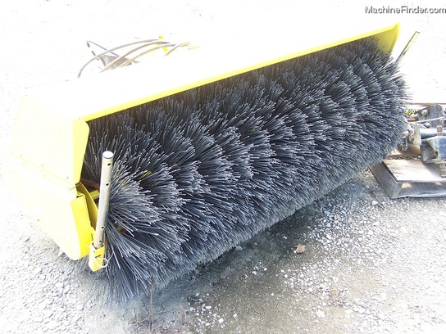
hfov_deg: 49.0
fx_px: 490
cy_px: 167
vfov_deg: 37.7
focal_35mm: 38
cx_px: 223
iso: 64
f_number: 2.8
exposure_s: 1/60
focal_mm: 6.3
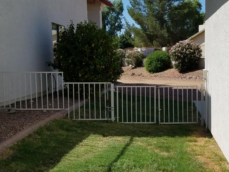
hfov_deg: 35.8
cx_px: 152
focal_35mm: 53
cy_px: 94
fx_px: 351
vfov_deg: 27.5
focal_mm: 4.2
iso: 50
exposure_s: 1/3744
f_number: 1.7
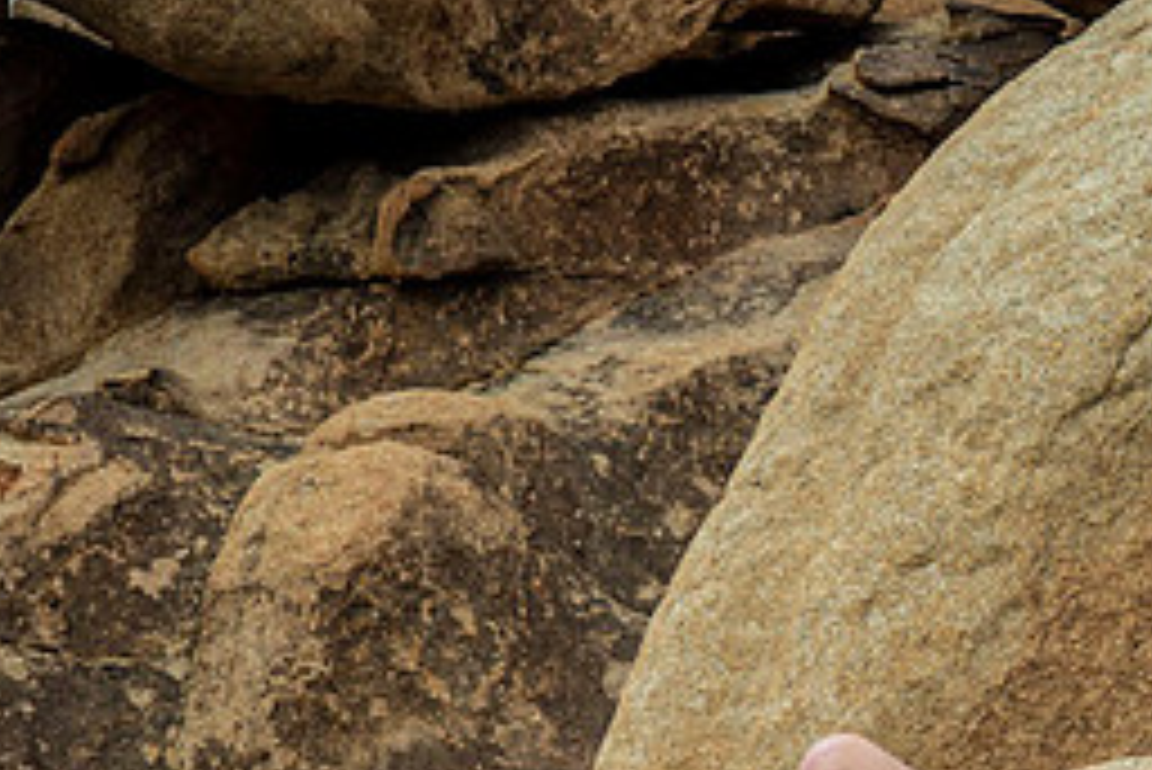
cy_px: 678
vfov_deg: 7.4
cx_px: 1125
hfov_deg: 11.0
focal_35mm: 186
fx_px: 5955
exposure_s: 1/1600
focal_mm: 82
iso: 100
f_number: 4
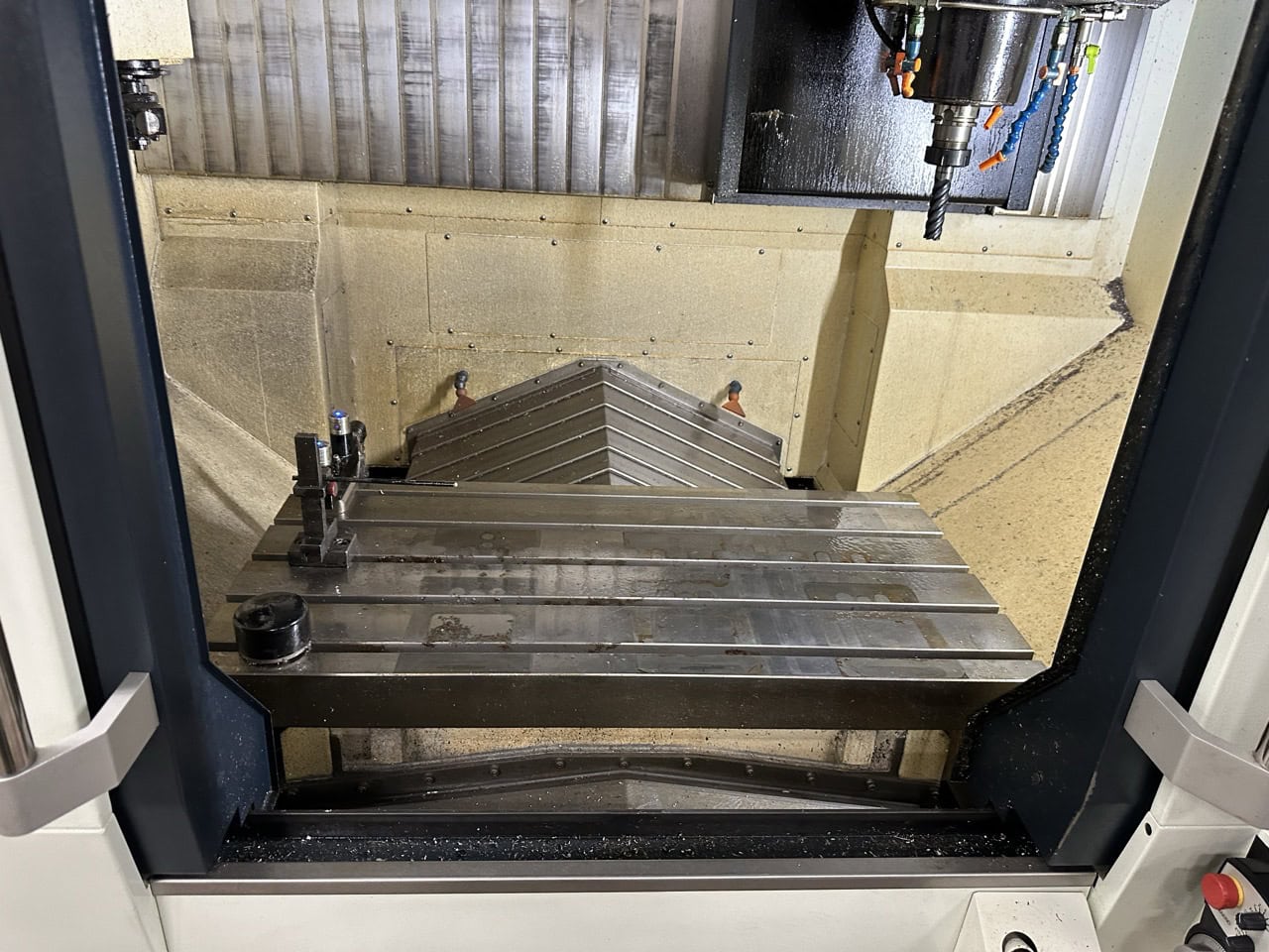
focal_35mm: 24
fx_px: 880
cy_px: 476
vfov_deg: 56.8
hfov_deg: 71.6
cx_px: 634
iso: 400
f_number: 1.8
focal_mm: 6.9
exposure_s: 1/60
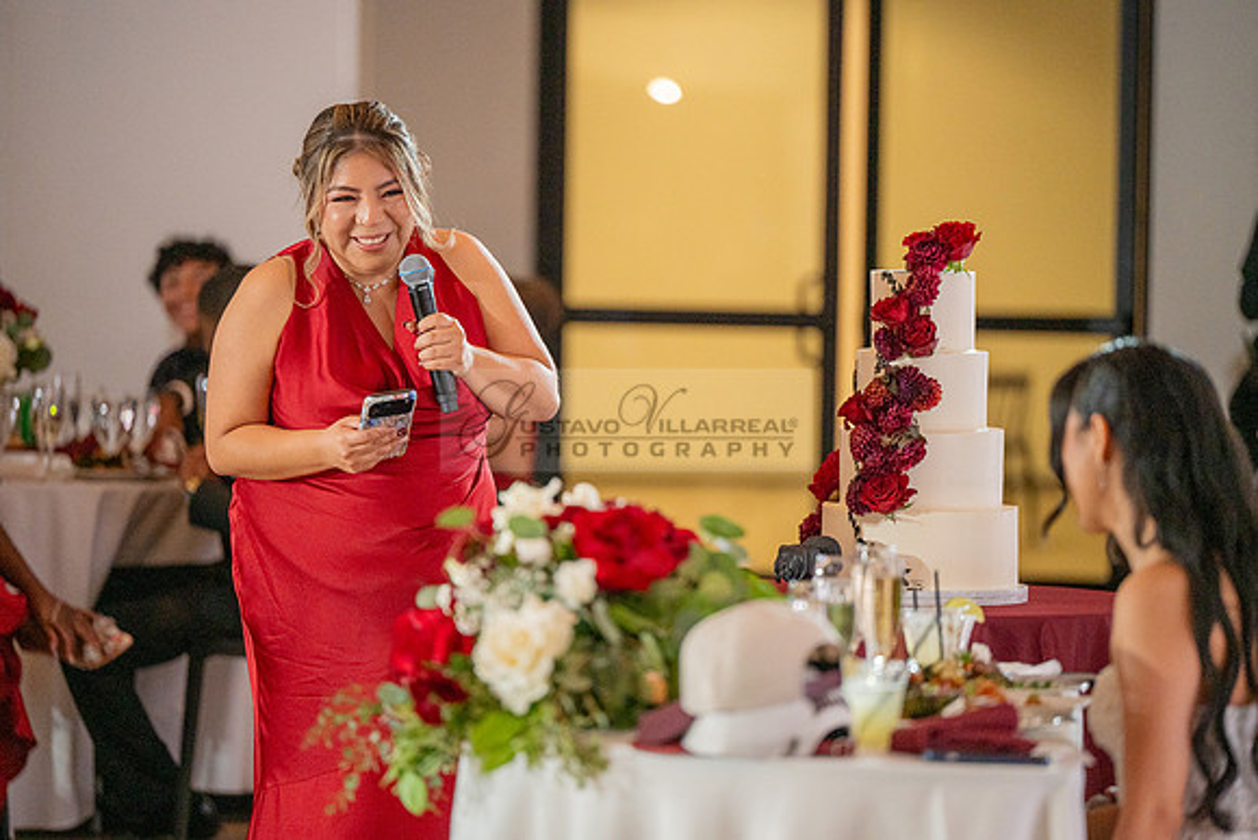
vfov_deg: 6.9
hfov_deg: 10.3
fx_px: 6990
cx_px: 629
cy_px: 420
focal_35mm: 200
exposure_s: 1/320
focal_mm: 200
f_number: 2.8
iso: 1600
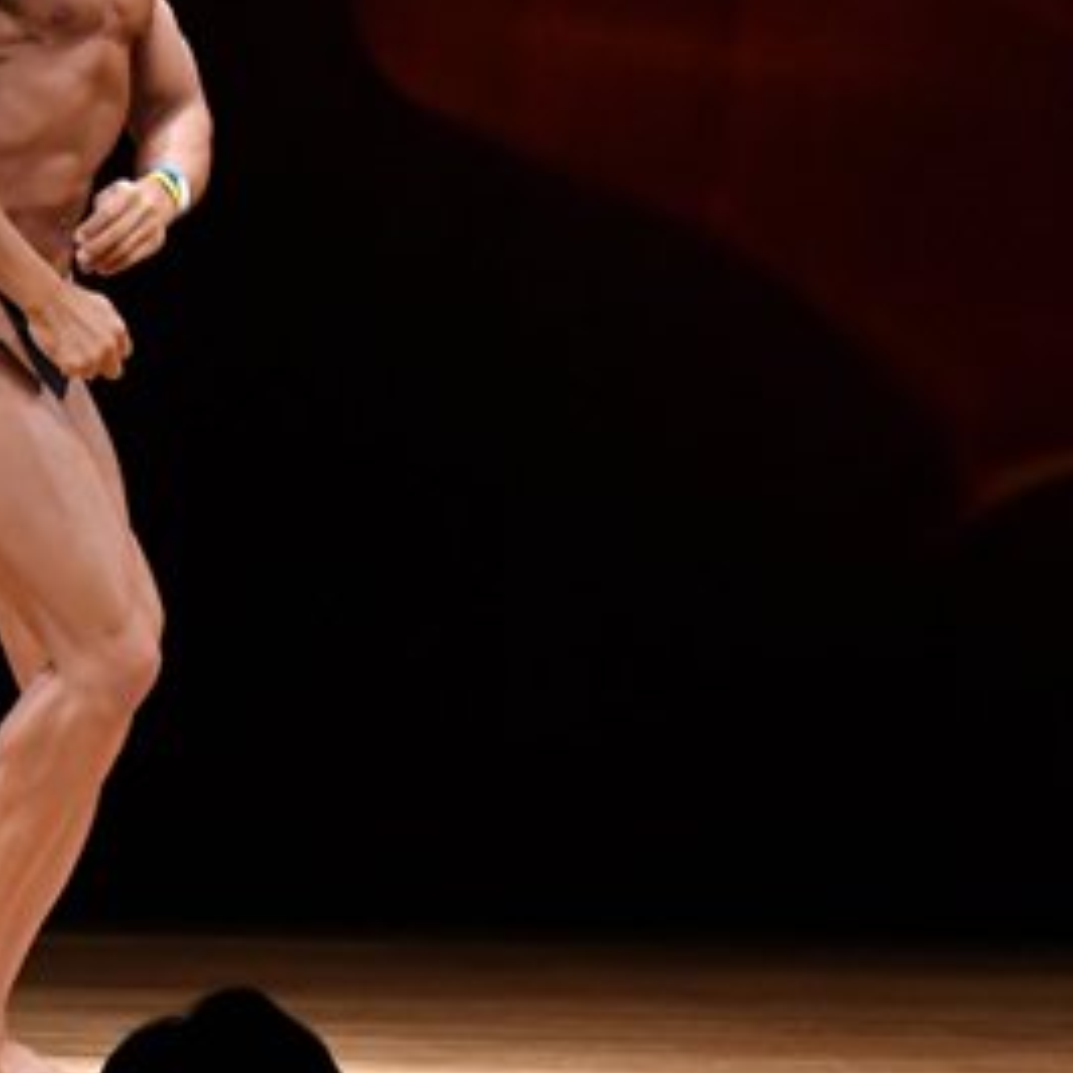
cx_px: 131
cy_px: 311
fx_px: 18832
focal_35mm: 537
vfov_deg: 3.3
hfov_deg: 3.3
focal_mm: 145
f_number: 5.6
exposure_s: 1/400
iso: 3200
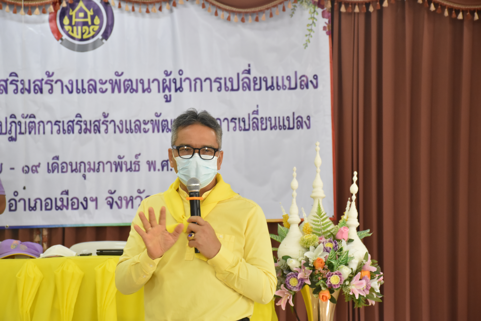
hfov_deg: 18.2
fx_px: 1503
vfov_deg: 12.2
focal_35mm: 112
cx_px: 240
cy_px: 160
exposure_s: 1/60
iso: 2000
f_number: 6.3
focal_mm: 75
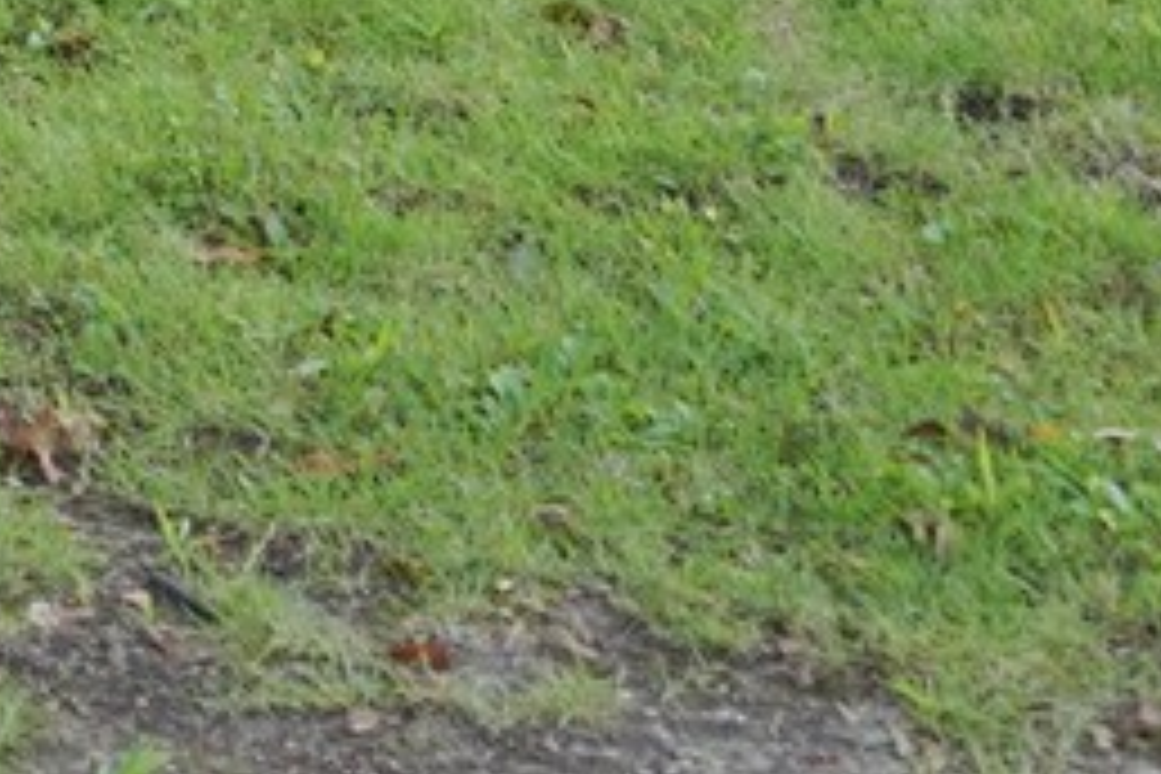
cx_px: -1332
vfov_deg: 5.6
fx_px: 6998
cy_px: -2223
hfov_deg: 8.8
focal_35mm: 217
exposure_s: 1/100
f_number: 4
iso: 400
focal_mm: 28
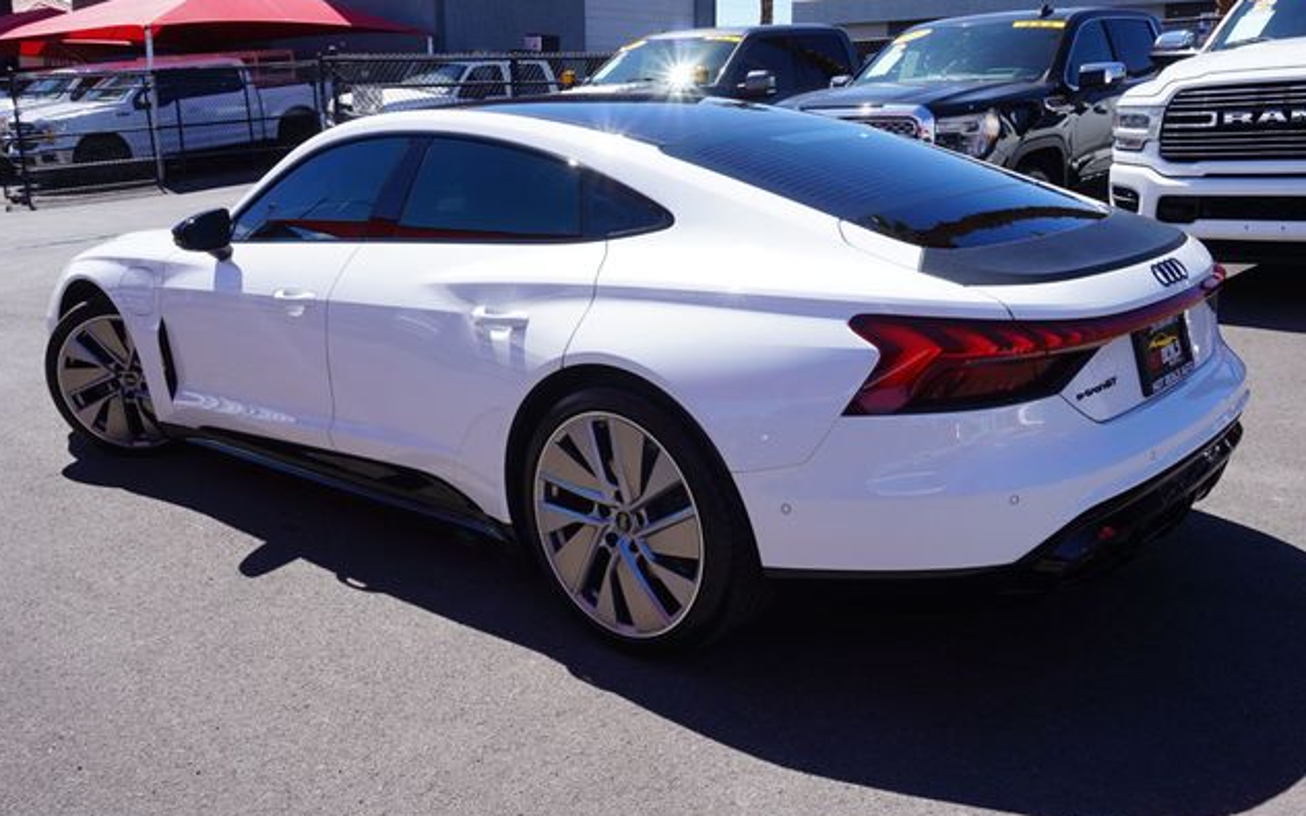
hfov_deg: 58.9
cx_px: 649
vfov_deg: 38.8
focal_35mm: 33
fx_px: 1157
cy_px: 390
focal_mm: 21
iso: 100
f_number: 11
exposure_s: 1/100
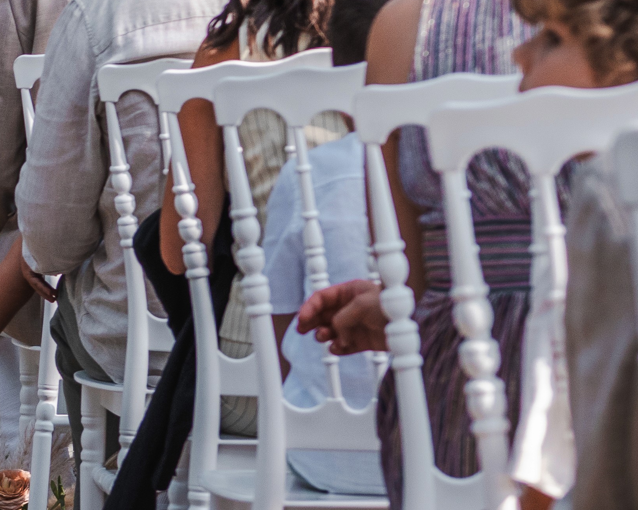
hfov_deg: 7.1
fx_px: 5060
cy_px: -53
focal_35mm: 268
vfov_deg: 5.8
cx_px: -368
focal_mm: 43
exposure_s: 1/320
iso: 320
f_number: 4
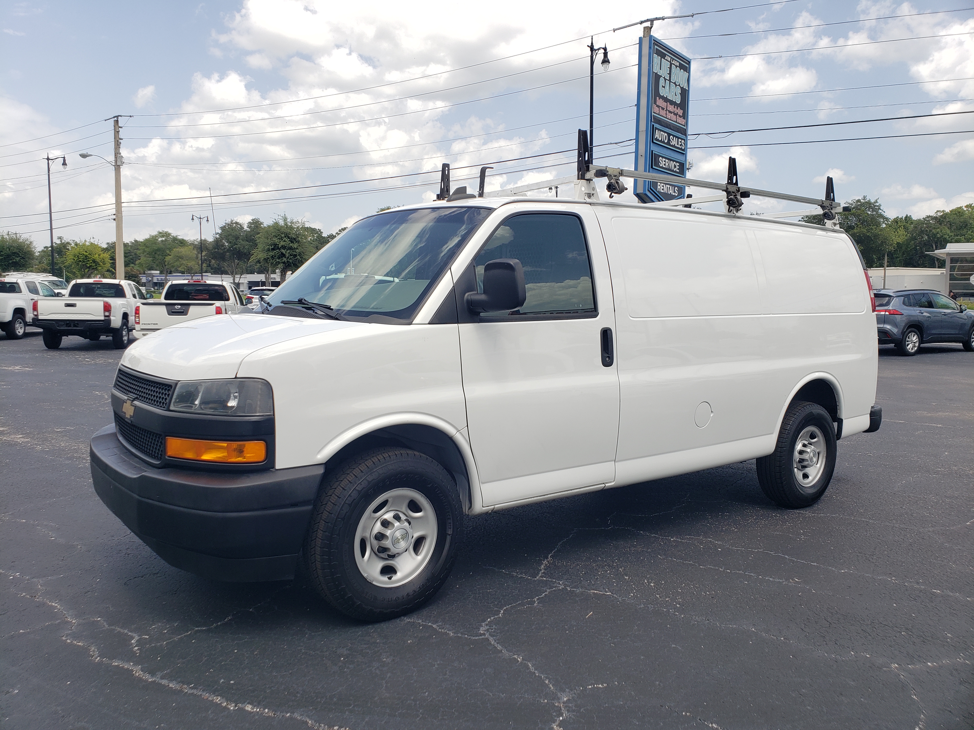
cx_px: 487
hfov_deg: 67.3
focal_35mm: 26
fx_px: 732
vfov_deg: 53.1
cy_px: 365
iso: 50
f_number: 2.4
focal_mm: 4.3
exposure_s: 1/1118
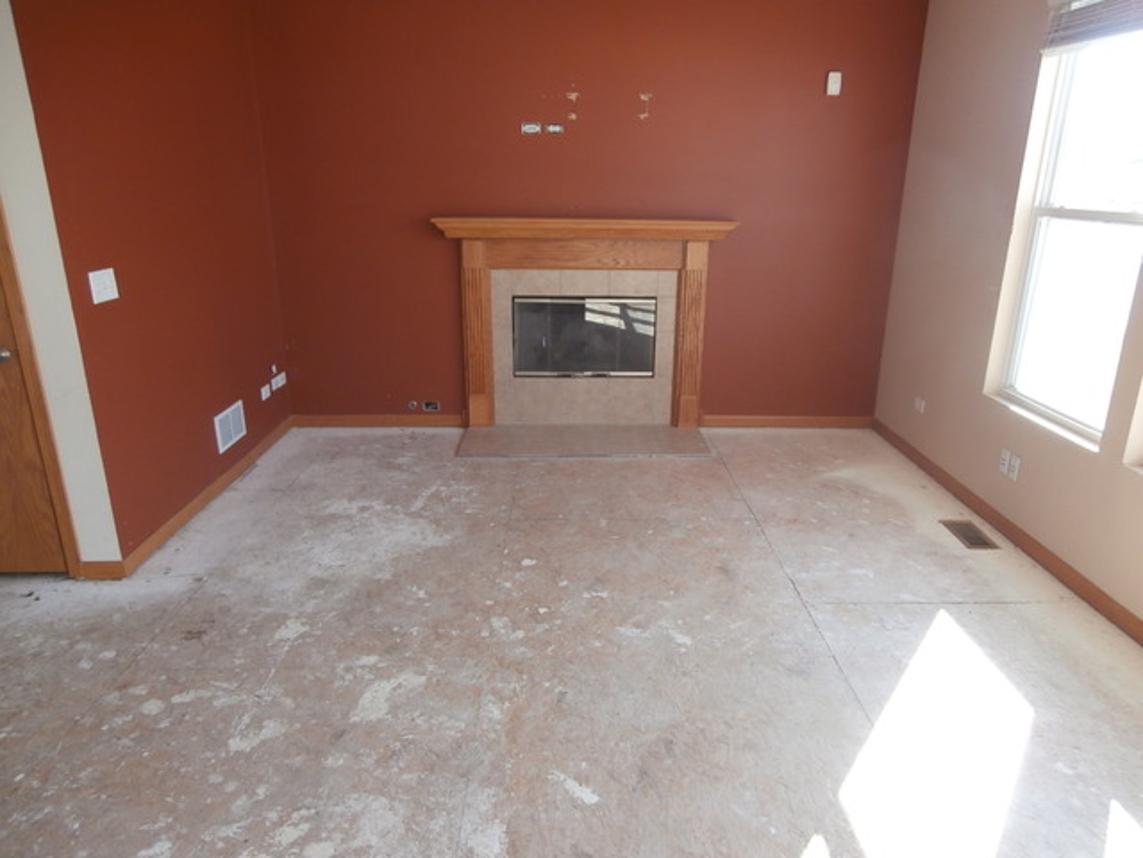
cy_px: 429
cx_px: 572
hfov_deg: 71.6
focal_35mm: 24
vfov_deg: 56.8
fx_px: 792
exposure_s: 1/60
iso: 125
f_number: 3
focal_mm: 4.2
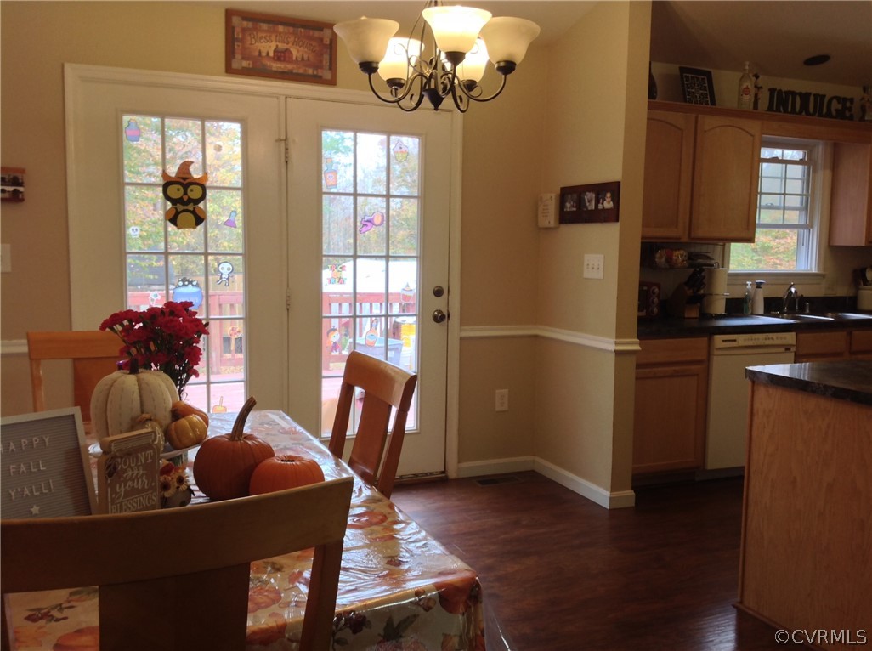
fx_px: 880
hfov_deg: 52.7
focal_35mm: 35
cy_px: 326
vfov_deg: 40.6
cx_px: 436
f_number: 2.4
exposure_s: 1/20
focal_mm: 4.28
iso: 50
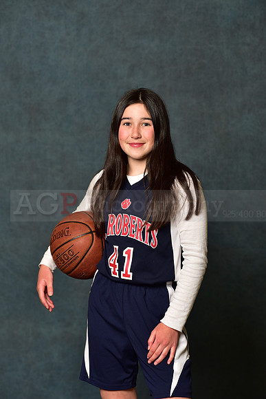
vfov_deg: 15.8
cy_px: 200
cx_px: 133
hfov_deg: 10.6
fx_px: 1440
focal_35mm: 130
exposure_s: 1/200
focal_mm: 130
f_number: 4.5
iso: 200
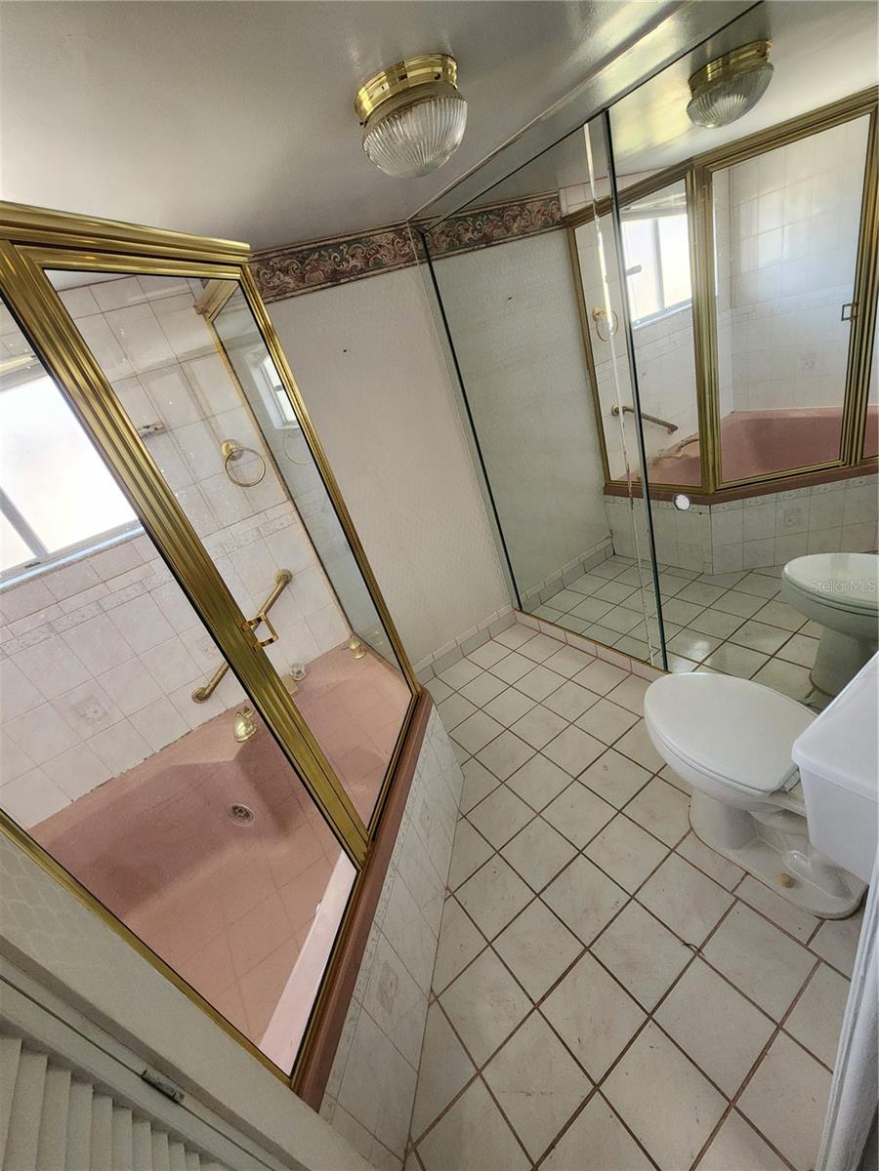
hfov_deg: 89.9
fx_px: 440
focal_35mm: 13
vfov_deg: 106.2
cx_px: 440
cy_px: 586
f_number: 2.2
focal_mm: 2.2
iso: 250
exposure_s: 1/60
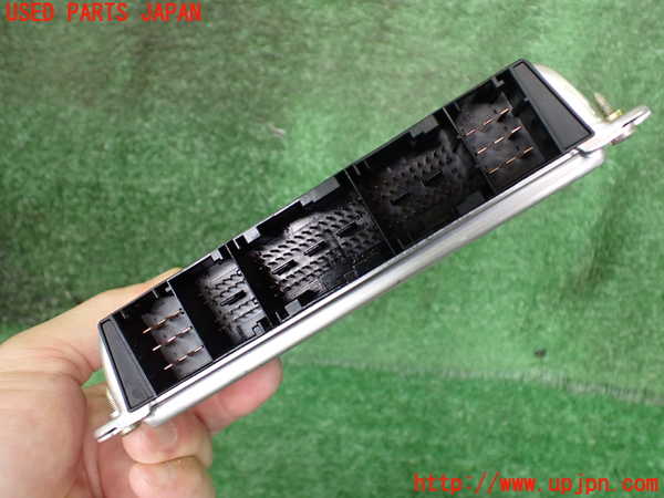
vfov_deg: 46.8
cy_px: 249
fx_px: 575
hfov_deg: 60.0
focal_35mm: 30
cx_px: 332
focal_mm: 5.4
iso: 800
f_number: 2.3
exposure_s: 1/100
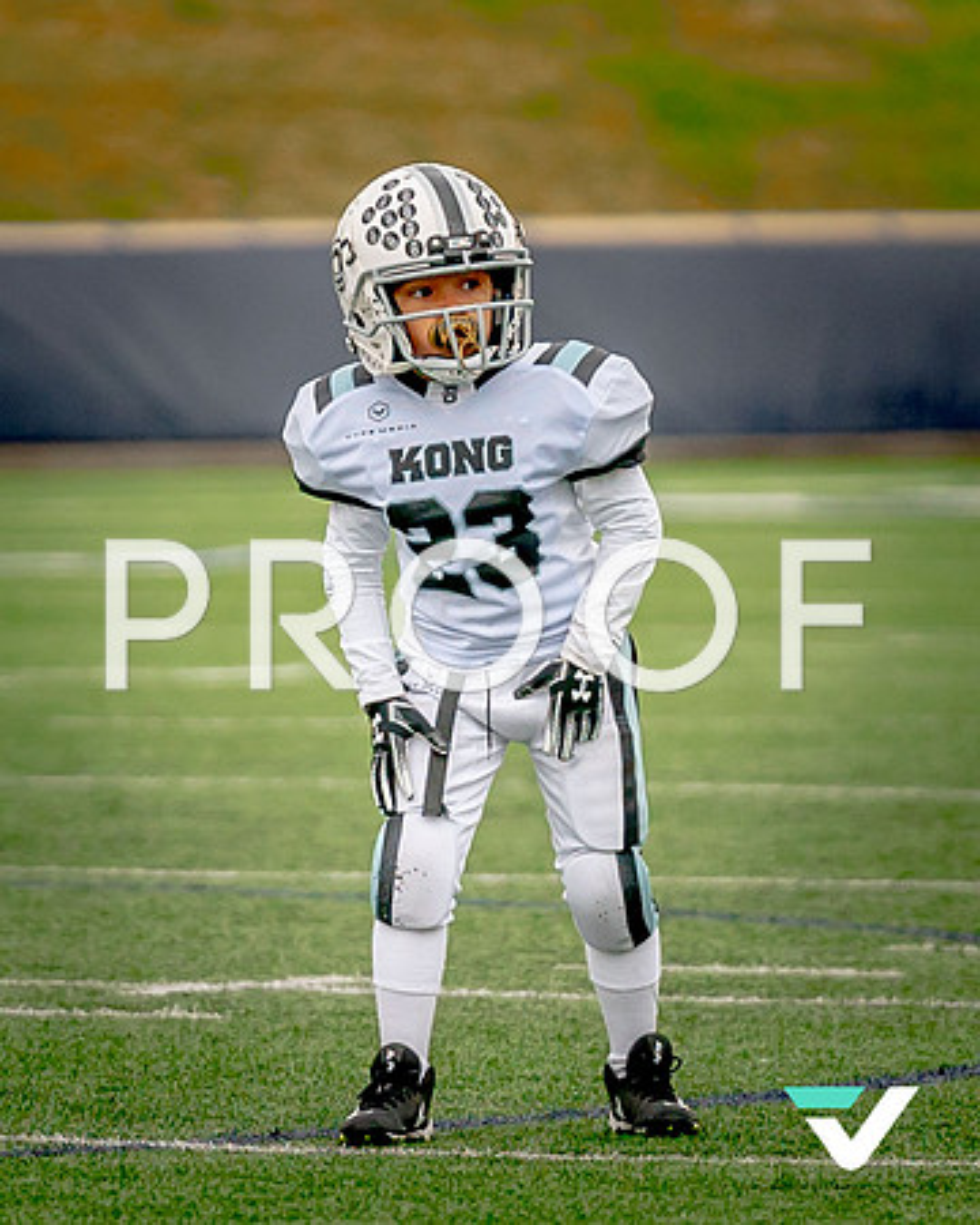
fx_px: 25963
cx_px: 472
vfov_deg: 2.7
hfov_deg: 2.2
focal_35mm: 716
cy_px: 660
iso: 400
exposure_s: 1/2000
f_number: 2.8
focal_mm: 200
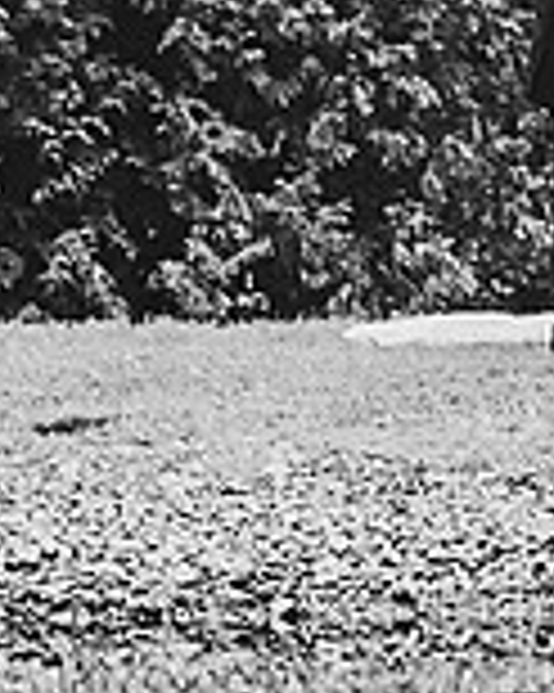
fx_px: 11776
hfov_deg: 2.7
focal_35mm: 574
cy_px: 279
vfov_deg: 3.4
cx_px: 266
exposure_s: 1/100
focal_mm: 28
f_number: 4.5
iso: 100
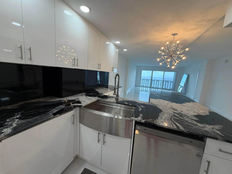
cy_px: 87
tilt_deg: -7.1
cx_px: 116
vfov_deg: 85.7
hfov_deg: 102.1
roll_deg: -3.5
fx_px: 94
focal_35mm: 14
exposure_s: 1/120
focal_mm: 2.22
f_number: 2.2
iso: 80
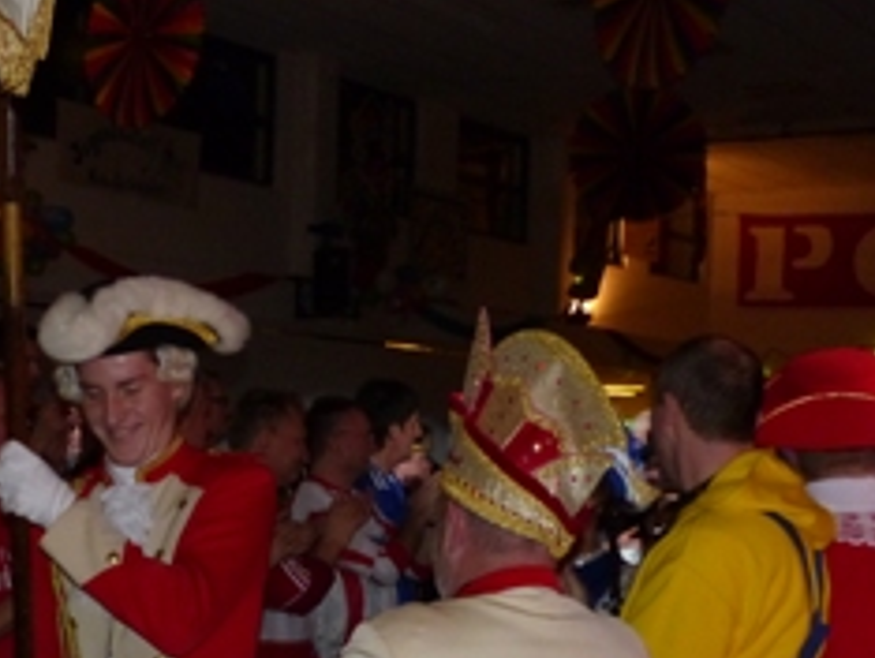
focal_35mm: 71
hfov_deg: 26.8
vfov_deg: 20.3
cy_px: 613
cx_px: 172
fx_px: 1797
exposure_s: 1/80
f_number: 2.8
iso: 400
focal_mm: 5.7
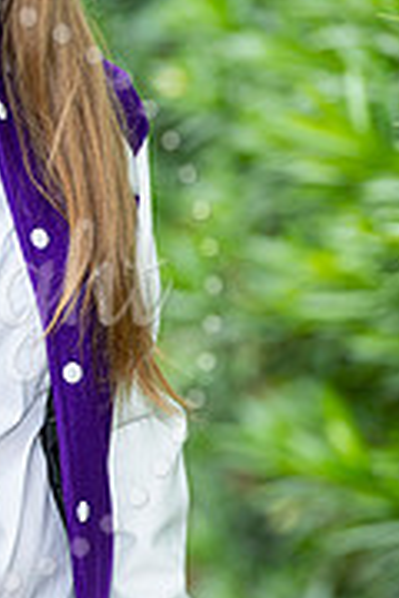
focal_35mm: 499
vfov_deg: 4.1
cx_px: -88
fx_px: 8295
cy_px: 292
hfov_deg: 2.8
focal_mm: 200
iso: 320
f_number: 6.3
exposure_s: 1/125
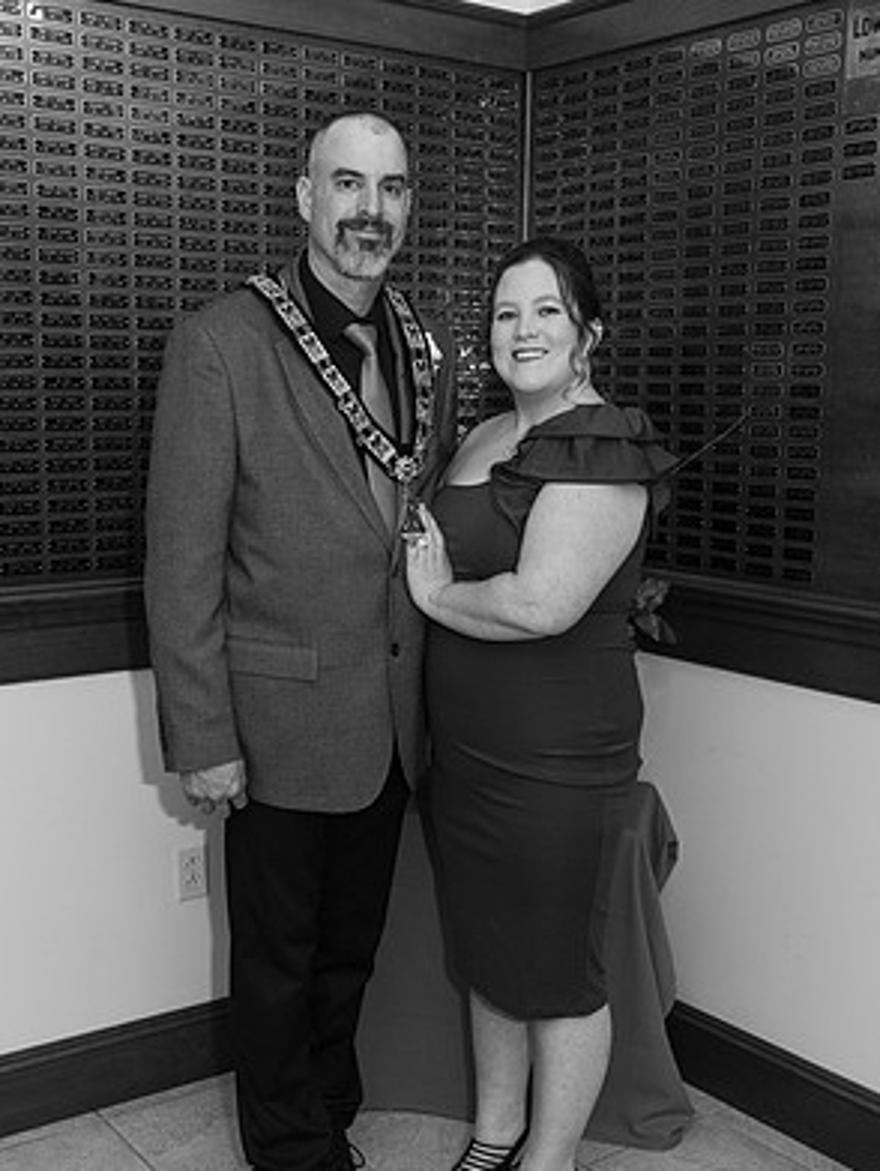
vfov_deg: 44.7
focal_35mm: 42
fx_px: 1421
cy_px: 626
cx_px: 440
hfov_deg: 34.4
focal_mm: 38
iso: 800
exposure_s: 1/200
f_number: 4
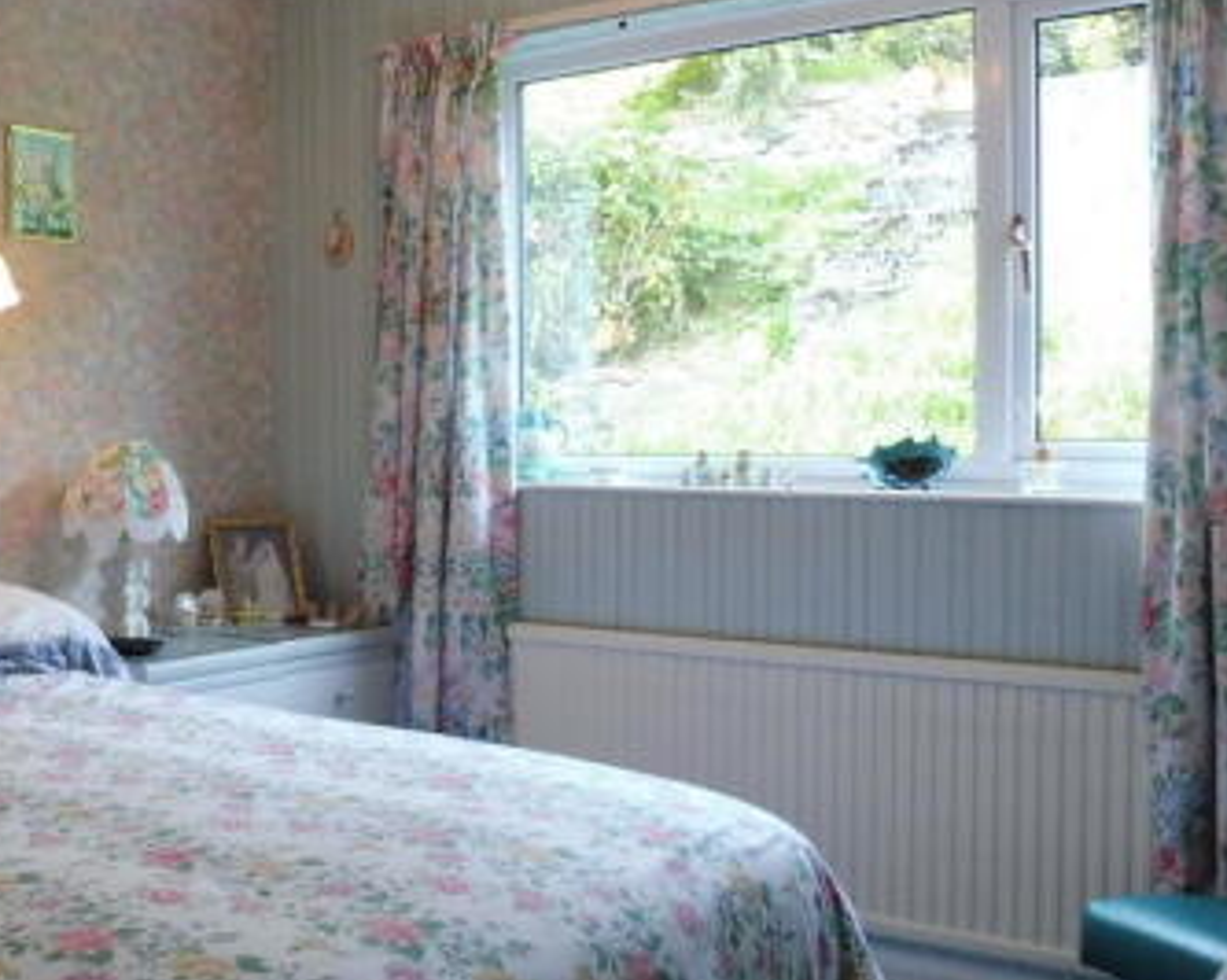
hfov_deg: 42.8
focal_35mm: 41
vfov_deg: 36.4
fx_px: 1488
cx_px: 249
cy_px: 459
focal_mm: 4.3
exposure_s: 1/60
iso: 250
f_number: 3.3
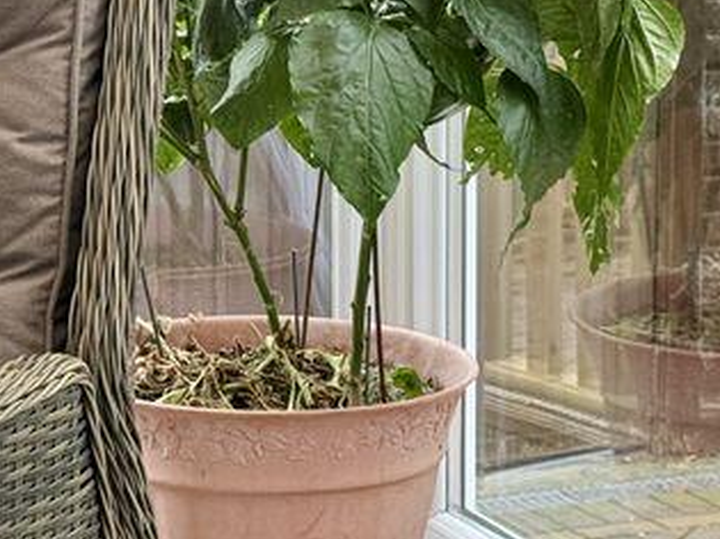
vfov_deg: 9.5
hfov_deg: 12.7
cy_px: 155
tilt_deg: -9.7
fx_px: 3244
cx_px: 286
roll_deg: +0.5
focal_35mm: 156
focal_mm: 6.76
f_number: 1.78
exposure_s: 1/121
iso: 50
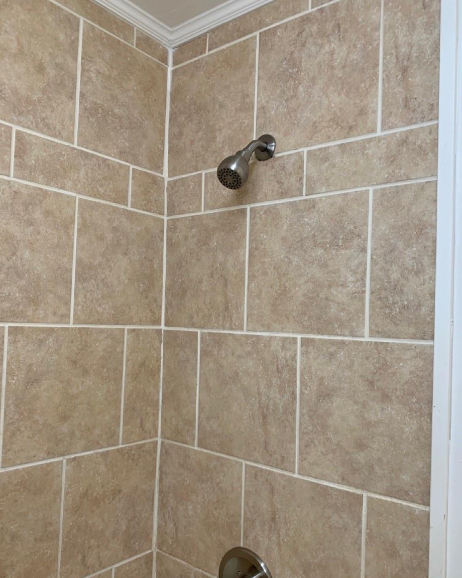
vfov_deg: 62.1
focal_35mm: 28
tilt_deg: -0.1
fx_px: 479
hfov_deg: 51.5
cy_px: 313
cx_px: 233
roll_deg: -1.7
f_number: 1.8
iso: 64
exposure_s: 1/60
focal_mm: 4.25
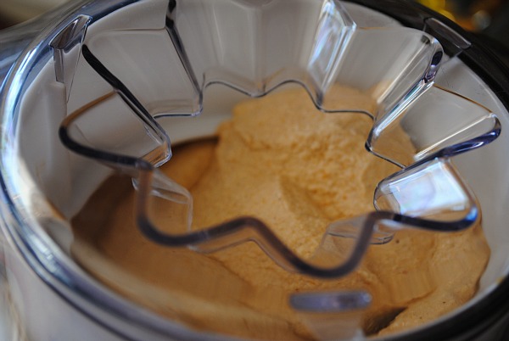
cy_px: 170
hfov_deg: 31.8
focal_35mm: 63
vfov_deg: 21.6
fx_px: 892
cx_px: 254
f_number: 5.3
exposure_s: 1/40
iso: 200
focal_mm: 42
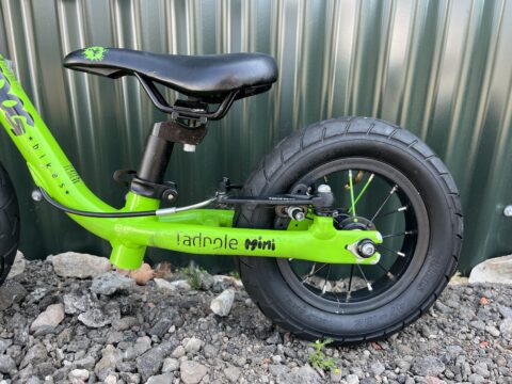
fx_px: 385
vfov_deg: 53.1
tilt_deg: -19.6
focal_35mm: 26
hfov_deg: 67.3
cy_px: 192
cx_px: 256
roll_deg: -1.5
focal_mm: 5.1
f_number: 1.6
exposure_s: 1/122
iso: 40
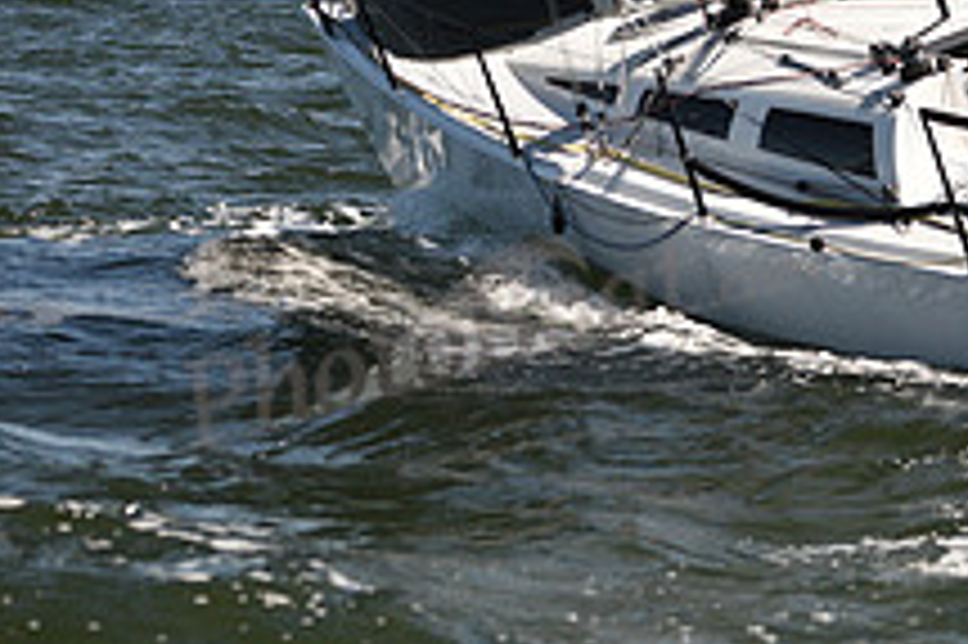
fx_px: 5078
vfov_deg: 7.2
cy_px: 34
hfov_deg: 10.8
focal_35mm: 189
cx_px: 1054
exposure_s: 1/1600
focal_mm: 70
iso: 250
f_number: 3.5
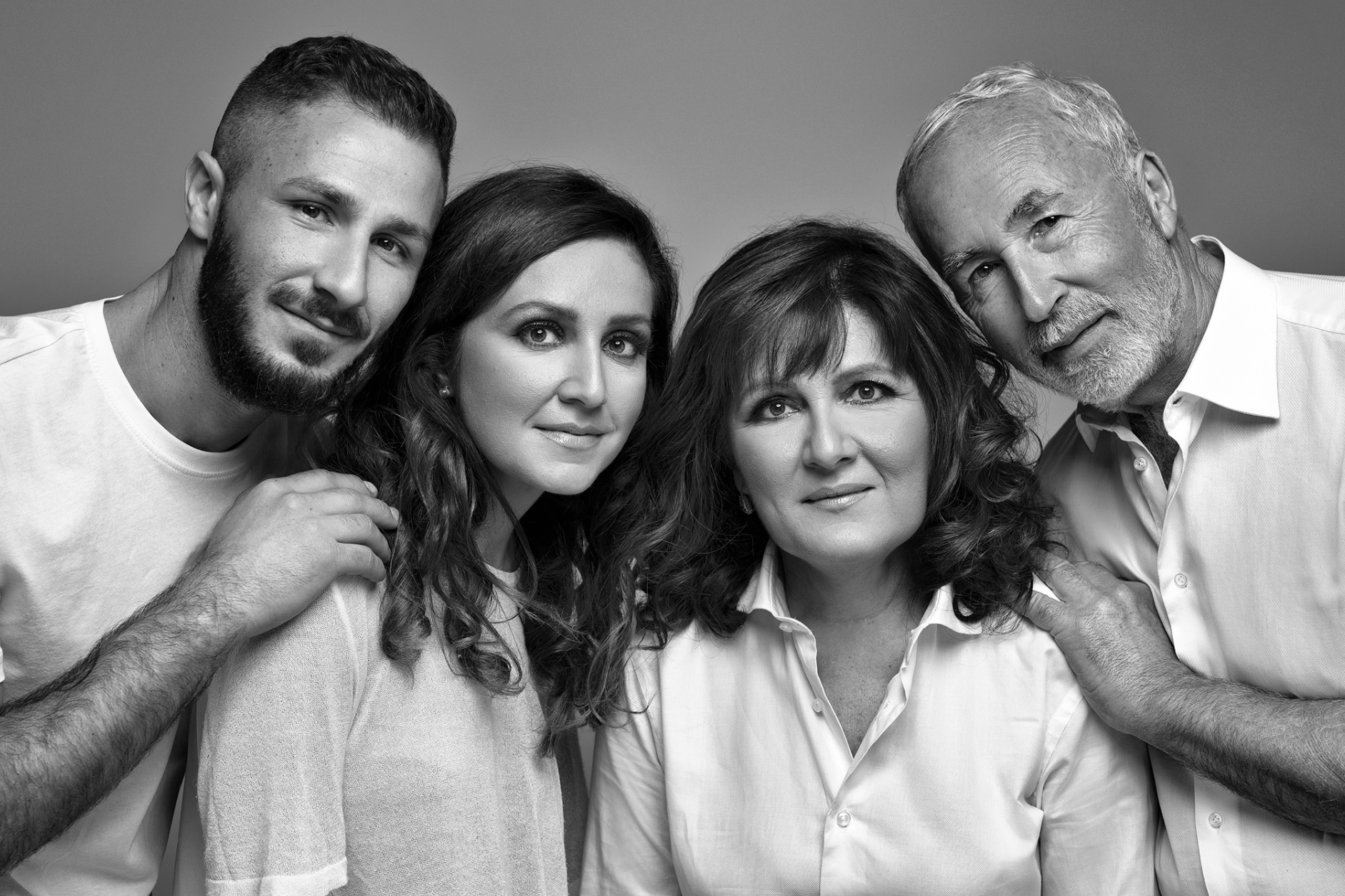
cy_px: 447
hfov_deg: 38.9
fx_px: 1905
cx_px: 669
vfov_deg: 26.5
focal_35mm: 51
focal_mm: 50
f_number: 8
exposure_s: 1/200
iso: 100
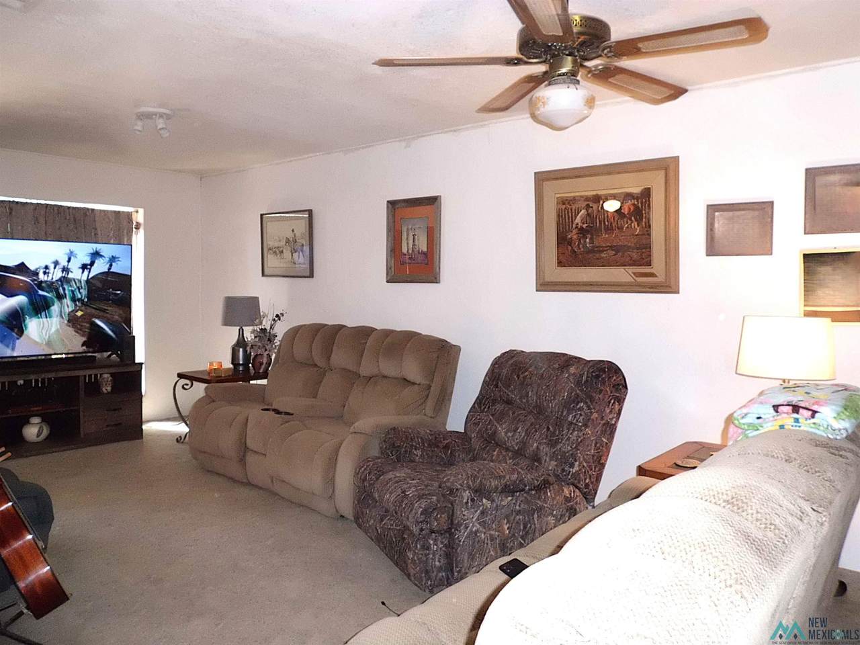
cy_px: 322
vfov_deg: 53.1
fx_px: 646
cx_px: 430
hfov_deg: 67.3
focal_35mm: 26
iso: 400
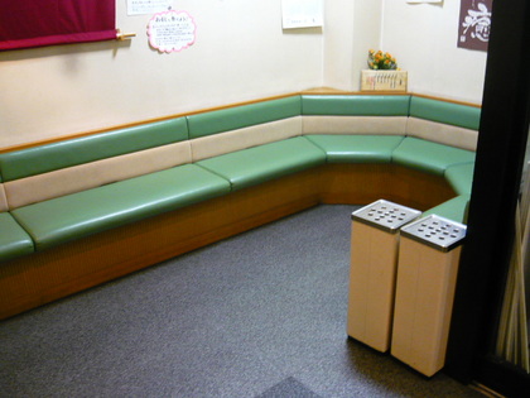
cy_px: 199
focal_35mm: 33
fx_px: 505
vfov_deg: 42.9
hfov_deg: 55.4
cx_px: 265
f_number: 2.8
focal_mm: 5.5
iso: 400
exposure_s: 1/10
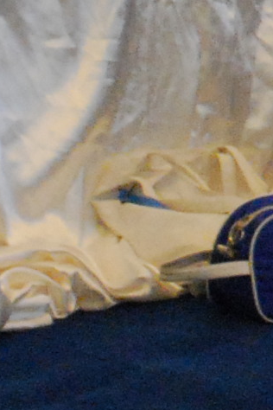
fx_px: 2514
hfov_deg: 6.0
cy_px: -21
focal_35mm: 221
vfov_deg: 9.2
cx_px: 557
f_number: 5.6
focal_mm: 18
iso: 1600
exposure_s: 1/25
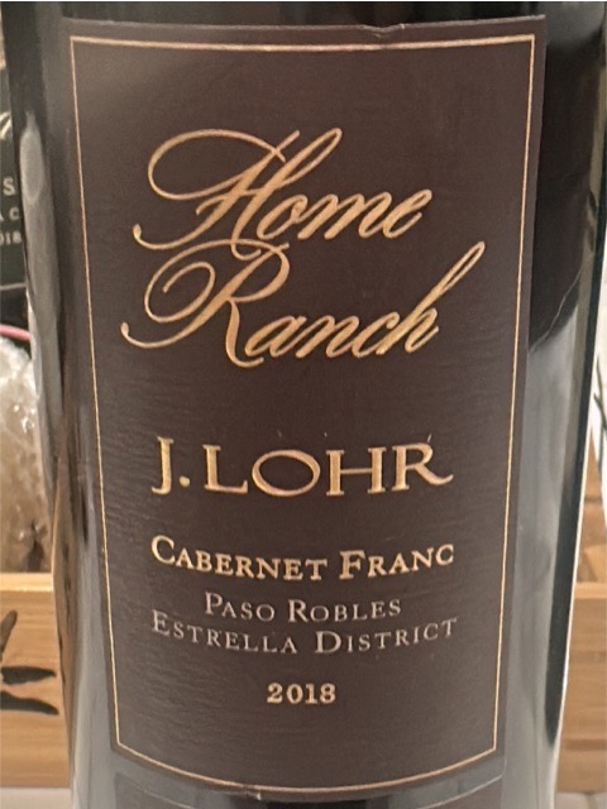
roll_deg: -0.9
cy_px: 404
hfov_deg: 45.4
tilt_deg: -21.1
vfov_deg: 58.4
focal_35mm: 31
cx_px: 304
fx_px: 725
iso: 640
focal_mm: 2.22
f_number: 2.2
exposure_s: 1/40
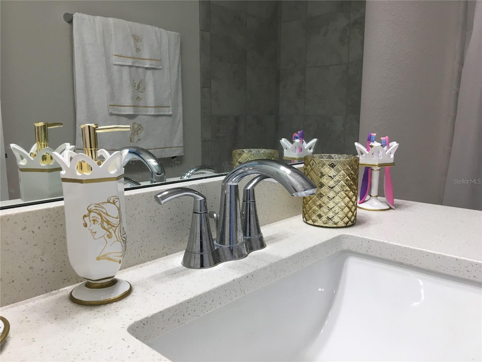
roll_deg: +1.3
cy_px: 181
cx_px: 241
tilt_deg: -8.6
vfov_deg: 48.2
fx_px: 404
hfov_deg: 61.7
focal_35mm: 29
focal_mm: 4.15
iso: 32
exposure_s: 1/30
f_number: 2.2
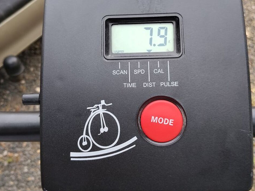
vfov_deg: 35.0
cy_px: 76
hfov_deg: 45.8
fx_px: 302
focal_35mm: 41
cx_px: 128
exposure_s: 1/100
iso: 50
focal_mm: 3.96
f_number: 1.8
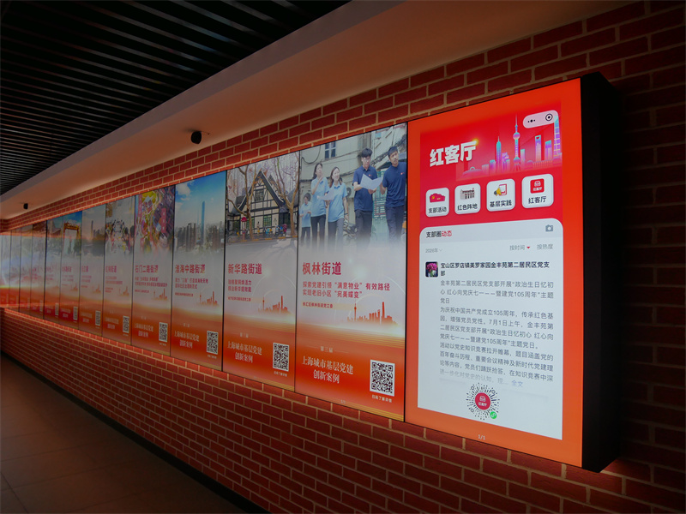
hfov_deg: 71.6
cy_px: 257
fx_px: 476
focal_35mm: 24
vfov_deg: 56.8
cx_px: 343
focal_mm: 12
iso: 200
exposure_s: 1/100
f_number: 3.5
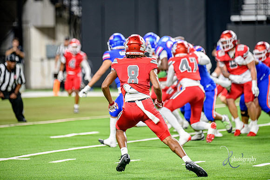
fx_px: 1875
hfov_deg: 8.2
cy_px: 90
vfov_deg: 5.5
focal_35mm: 250
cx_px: 135
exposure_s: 1/400
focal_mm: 250
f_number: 2.8
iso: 1250
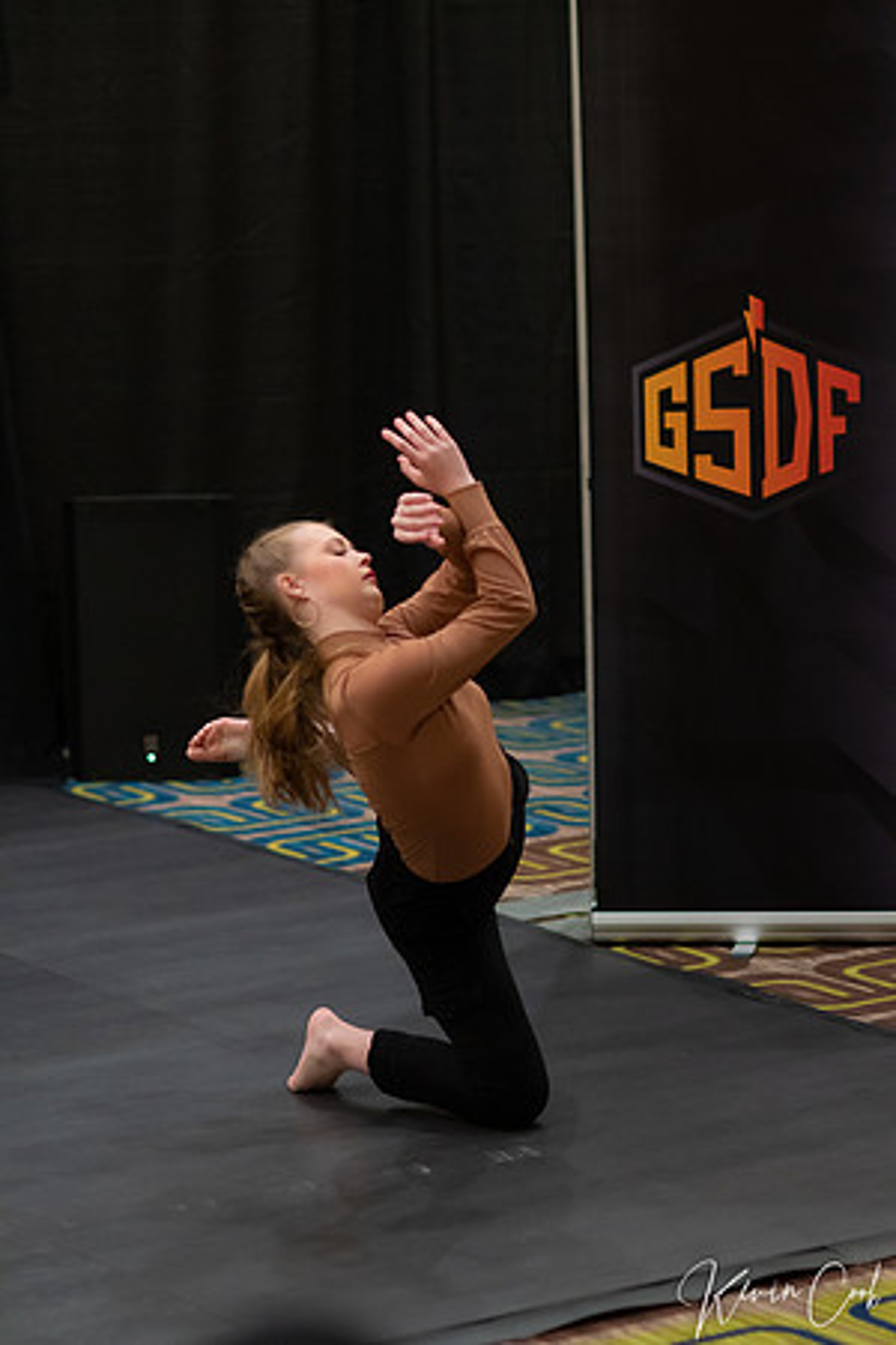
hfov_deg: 10.8
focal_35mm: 127
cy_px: 672
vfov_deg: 16.1
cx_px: 448
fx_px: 4741
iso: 1600
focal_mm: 85
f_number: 2
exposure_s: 1/640
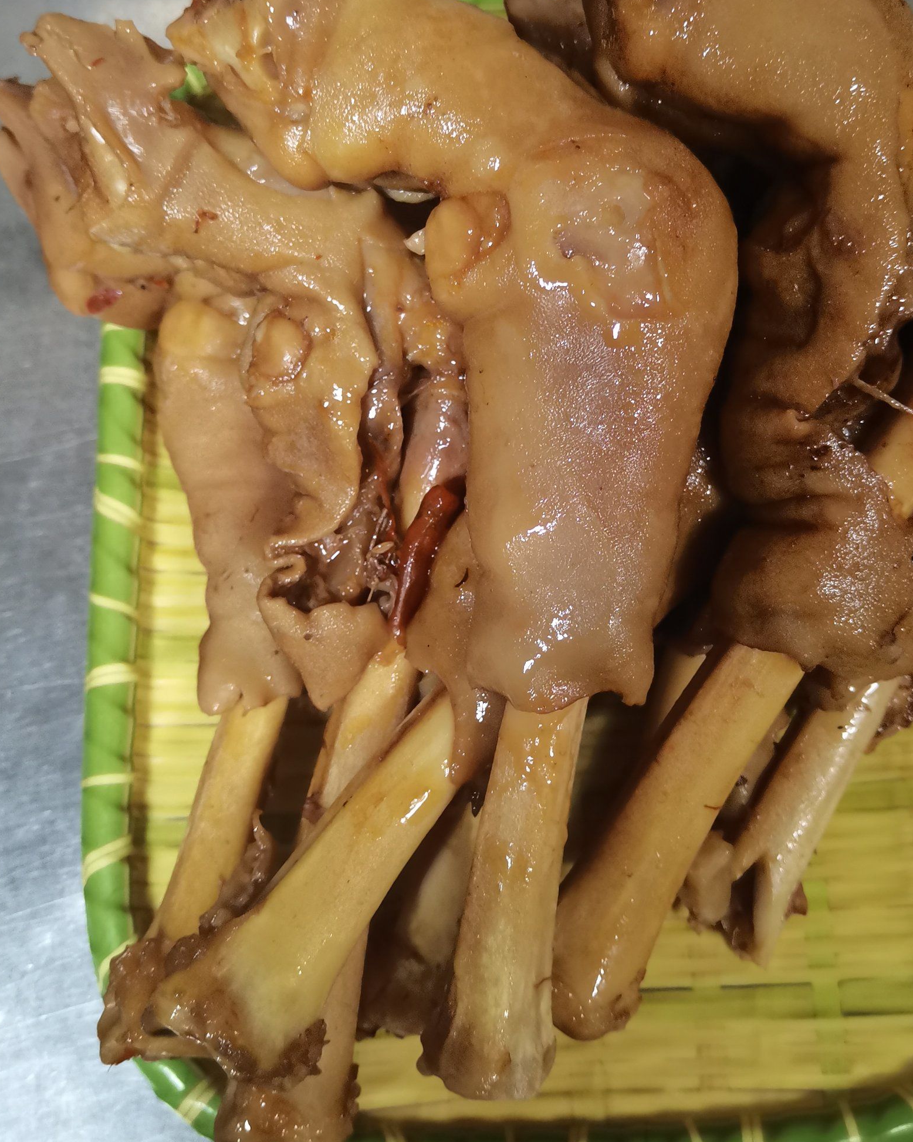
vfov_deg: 48.8
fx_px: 1250
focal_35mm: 37
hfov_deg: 40.1
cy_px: 468
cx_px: 510
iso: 400
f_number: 1.9
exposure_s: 1/33.3
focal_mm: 4.94
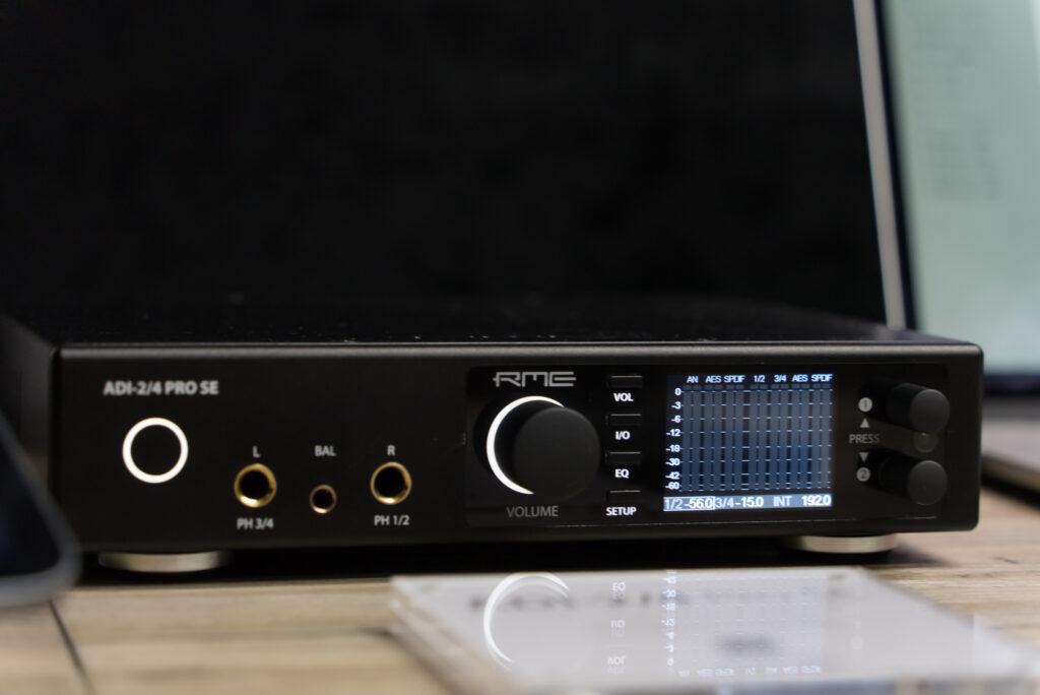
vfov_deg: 15.4
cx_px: 520
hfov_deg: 22.9
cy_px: 348
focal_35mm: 89
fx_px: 2572
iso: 800
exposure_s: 1/50
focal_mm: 89
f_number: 4.5
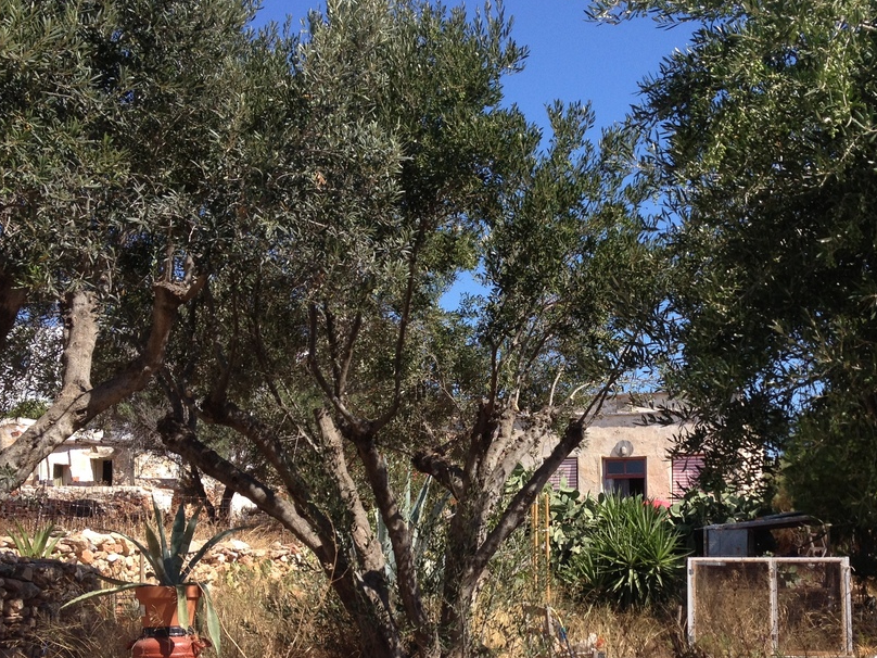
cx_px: 565
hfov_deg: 36.5
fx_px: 1317
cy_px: 443
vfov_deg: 27.8
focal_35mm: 52
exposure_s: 1/1126
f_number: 2.4
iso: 50
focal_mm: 4.28
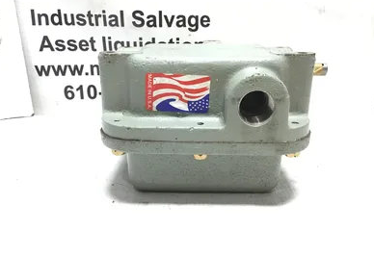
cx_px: 186
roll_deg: +0.4
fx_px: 346
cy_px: 139
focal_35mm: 32
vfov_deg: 44.2
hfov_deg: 56.8
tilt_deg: -20.0
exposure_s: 1/40
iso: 25
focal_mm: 3.3
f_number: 2.4
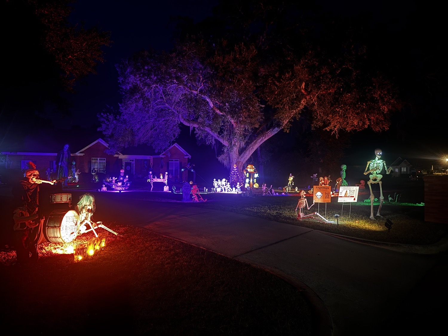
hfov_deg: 71.6
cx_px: 224
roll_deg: +0.4
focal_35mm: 24
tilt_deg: -0.7
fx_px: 311
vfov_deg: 56.8
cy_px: 168
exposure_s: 1/5
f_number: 1.78
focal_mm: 6.76
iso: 1250
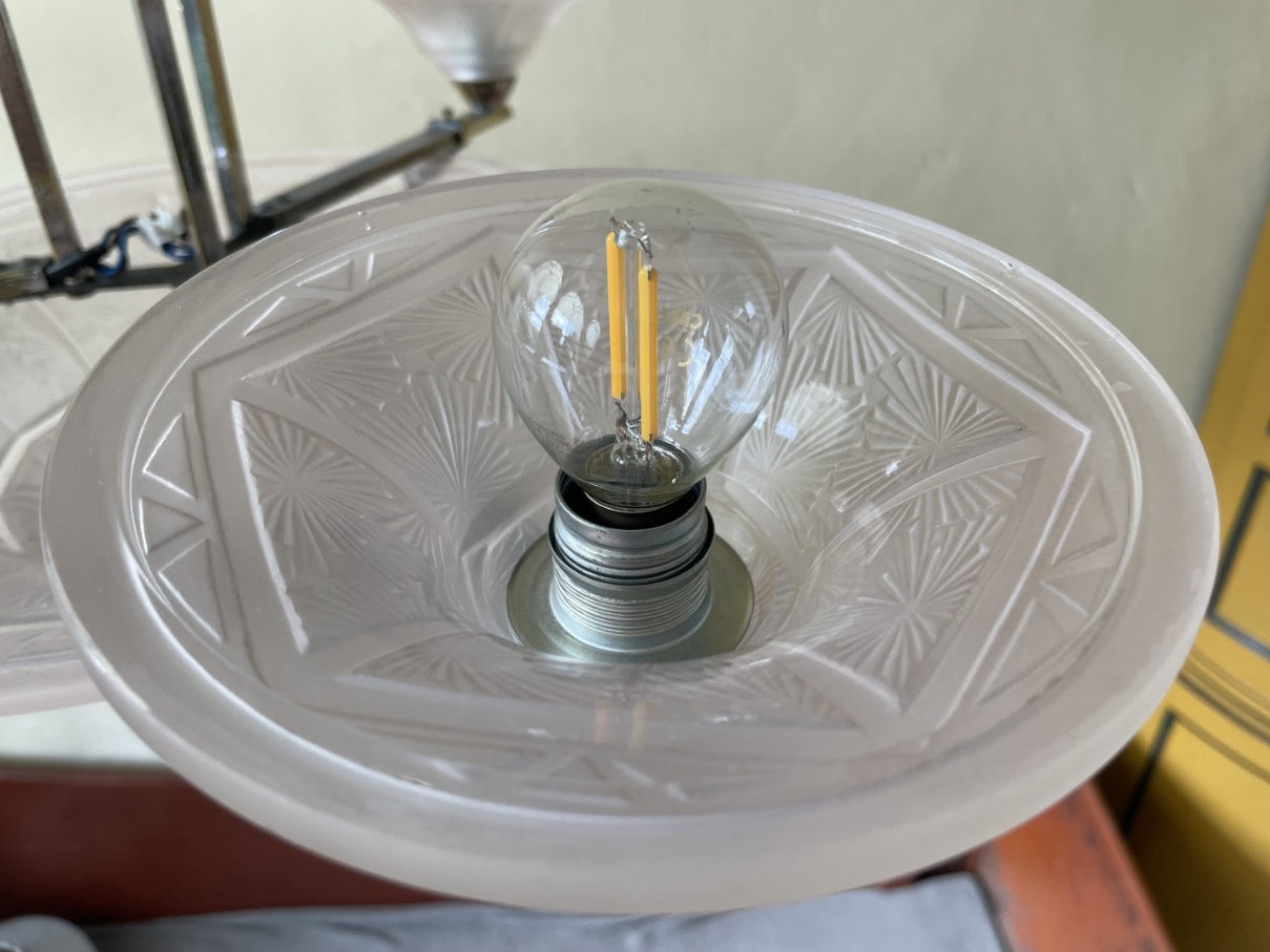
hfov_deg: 67.3
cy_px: 476
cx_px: 635
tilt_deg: -32.6
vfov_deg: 53.1
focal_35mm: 26
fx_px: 954
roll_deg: +1.5
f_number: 1.6
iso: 40
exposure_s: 1/121
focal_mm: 4.2
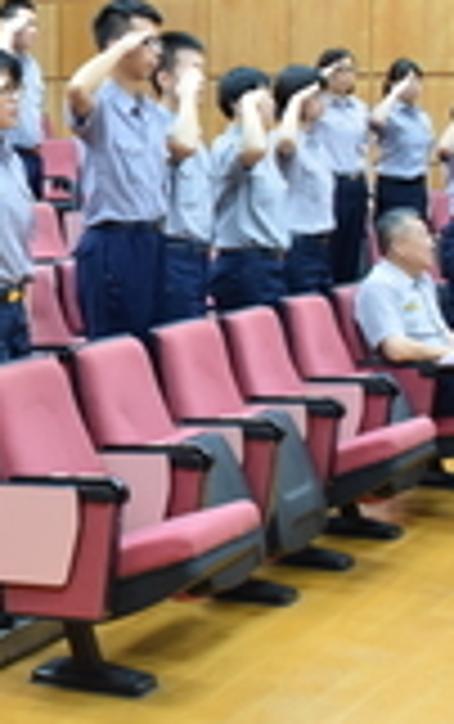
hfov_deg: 13.7
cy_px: 281
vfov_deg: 22.7
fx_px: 1797
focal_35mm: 91
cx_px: -198
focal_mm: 24
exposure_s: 1/80
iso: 1400
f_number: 4.5
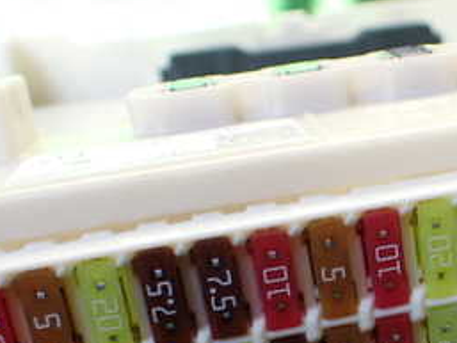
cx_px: 425
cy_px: 329
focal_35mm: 70
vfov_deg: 20.5
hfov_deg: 26.7
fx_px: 925
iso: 100
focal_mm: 5.4
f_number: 2.3
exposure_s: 1/125
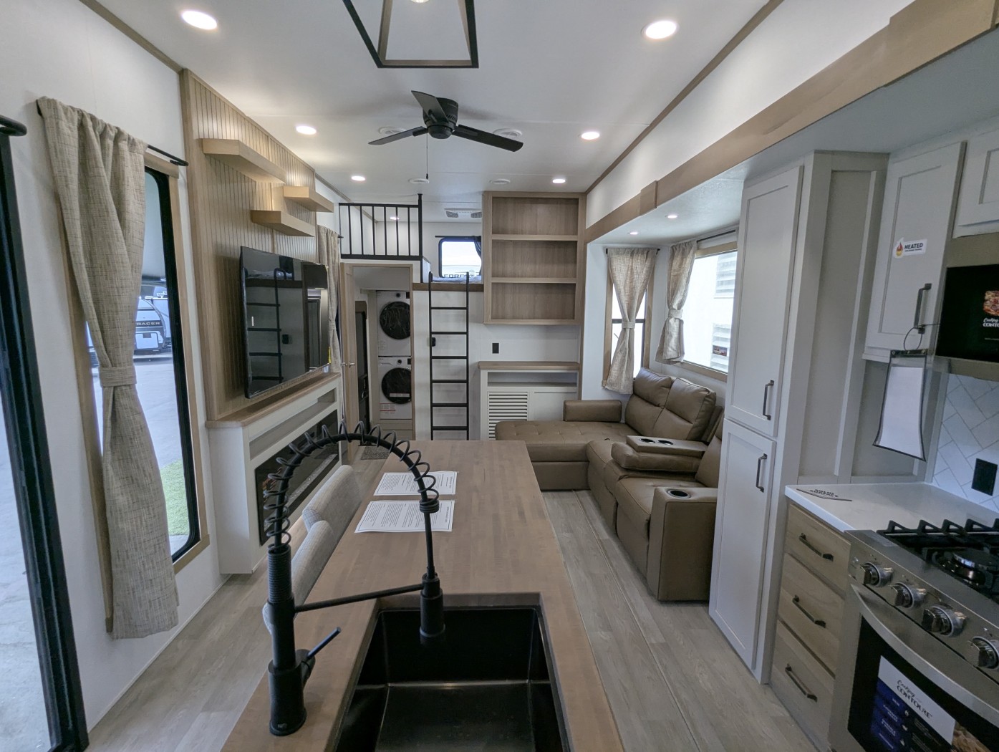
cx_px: 500
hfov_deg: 94.4
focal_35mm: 16
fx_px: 462
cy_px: 376
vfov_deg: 78.2
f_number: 2.2
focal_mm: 2.35
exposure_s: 1/192
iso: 90
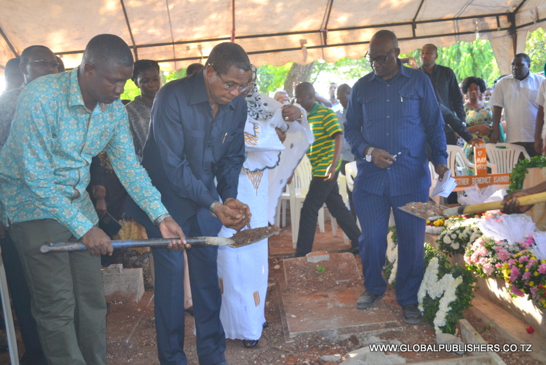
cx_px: 273
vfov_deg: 36.9
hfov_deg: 53.1
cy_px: 182
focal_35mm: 36
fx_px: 546
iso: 560
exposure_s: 1/60
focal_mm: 24
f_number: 4
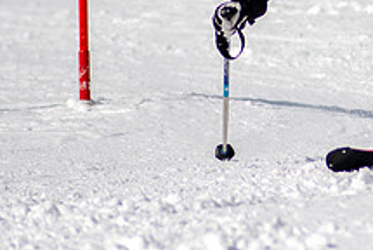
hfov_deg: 1.4
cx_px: 410
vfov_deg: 1.0
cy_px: 22
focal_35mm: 1443
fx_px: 14971
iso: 100
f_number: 2.8
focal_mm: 300
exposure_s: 1/6400
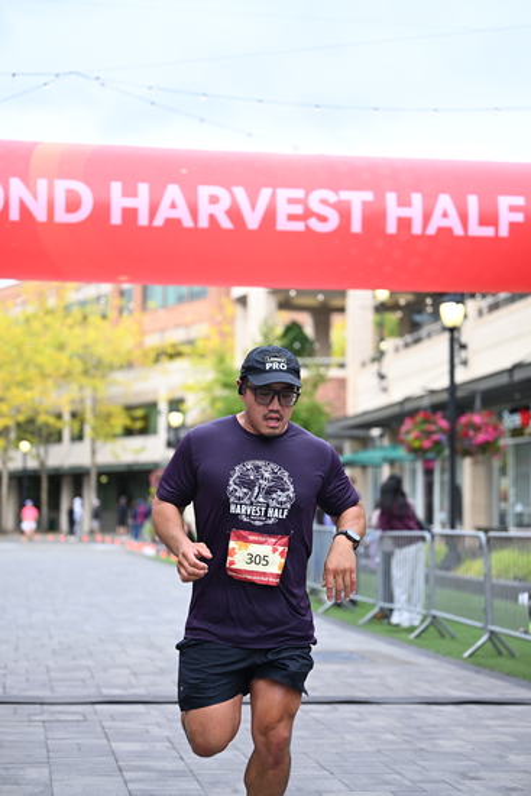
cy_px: 398
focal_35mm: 70
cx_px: 266
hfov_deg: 19.5
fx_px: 1548
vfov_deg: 28.8
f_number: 2.8
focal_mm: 70
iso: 1000
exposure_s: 1/1600
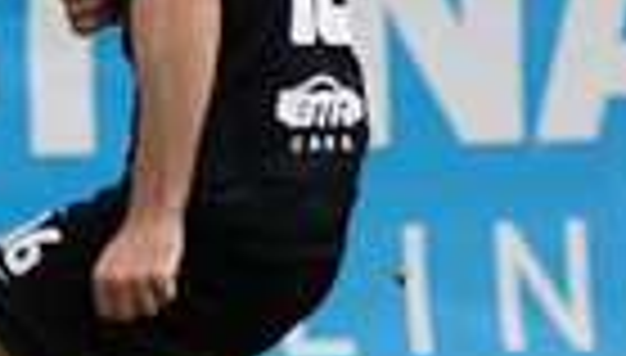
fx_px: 42633
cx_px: -242
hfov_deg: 0.8
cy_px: 95
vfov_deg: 0.5
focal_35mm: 2562
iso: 140
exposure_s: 1/2500
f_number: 3.2
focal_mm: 300
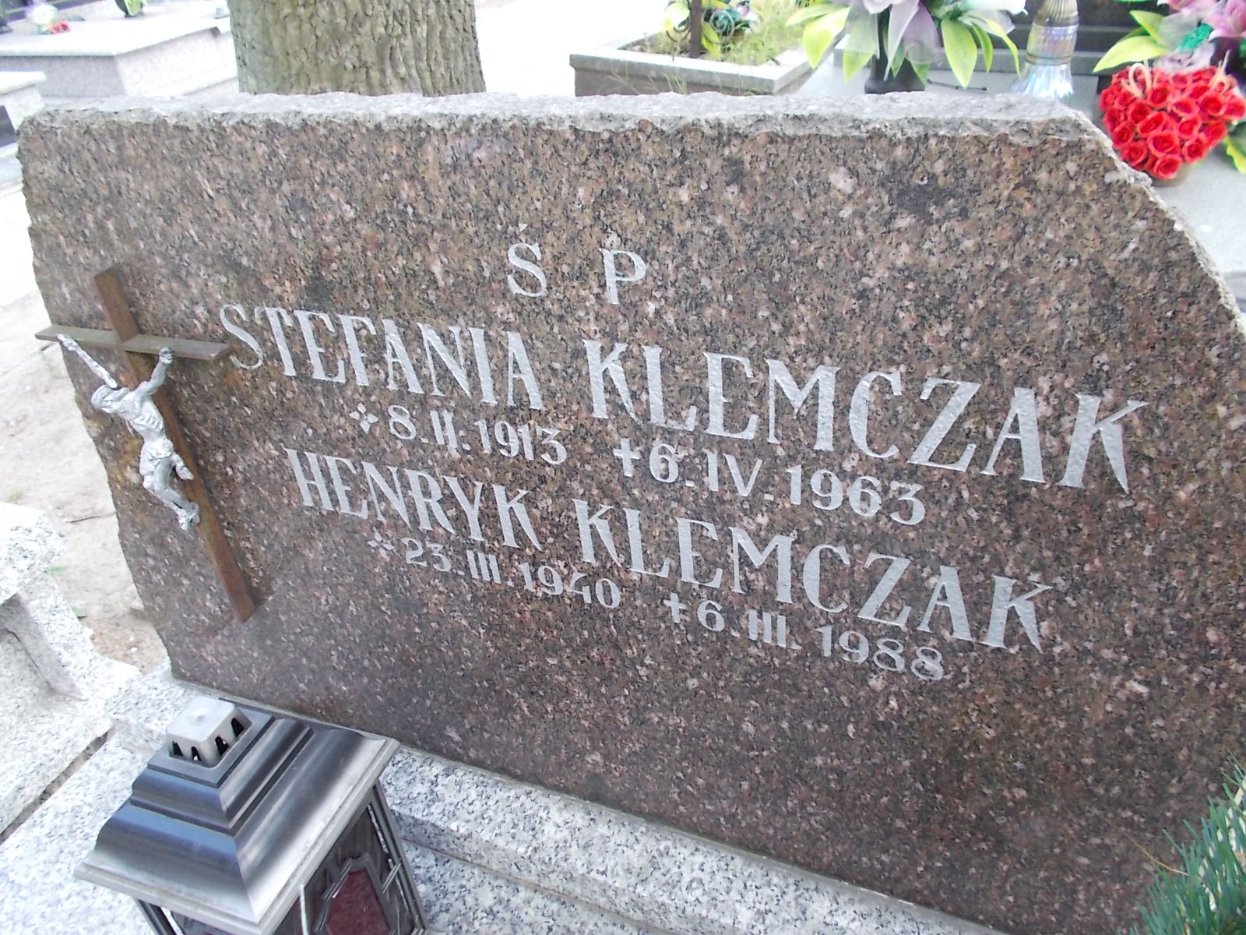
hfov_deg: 67.3
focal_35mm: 26
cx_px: 623
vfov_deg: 53.1
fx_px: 936
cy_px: 468
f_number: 3.2
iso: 80
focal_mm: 4.6
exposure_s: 1/80
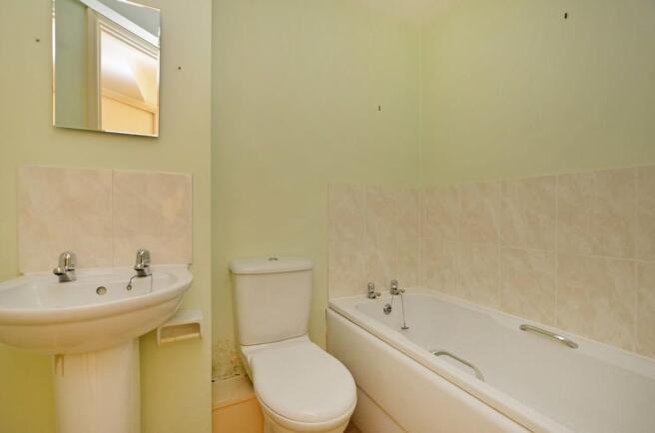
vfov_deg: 77.0
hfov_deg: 100.5
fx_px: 272
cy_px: 216
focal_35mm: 15
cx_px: 328
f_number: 9
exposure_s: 1/1.6
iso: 320
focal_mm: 10
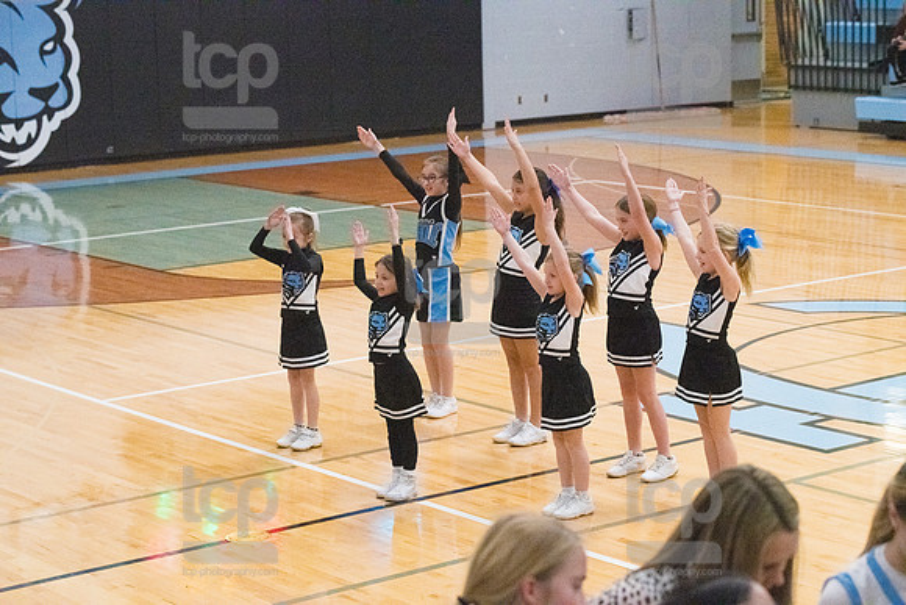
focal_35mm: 90
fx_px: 2265
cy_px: 302
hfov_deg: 22.6
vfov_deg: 15.2
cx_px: 453
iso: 10000
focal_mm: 90
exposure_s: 1/1250
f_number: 5
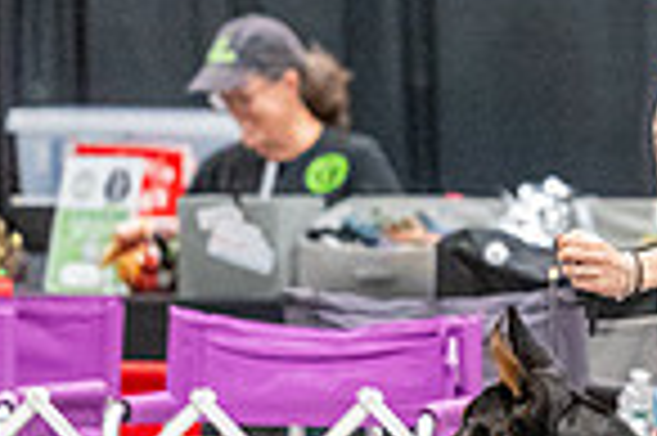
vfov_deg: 1.7
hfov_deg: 2.6
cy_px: 312
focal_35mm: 796
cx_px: 616
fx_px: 14511
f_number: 2.8
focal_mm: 200
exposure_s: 1/320
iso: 12800
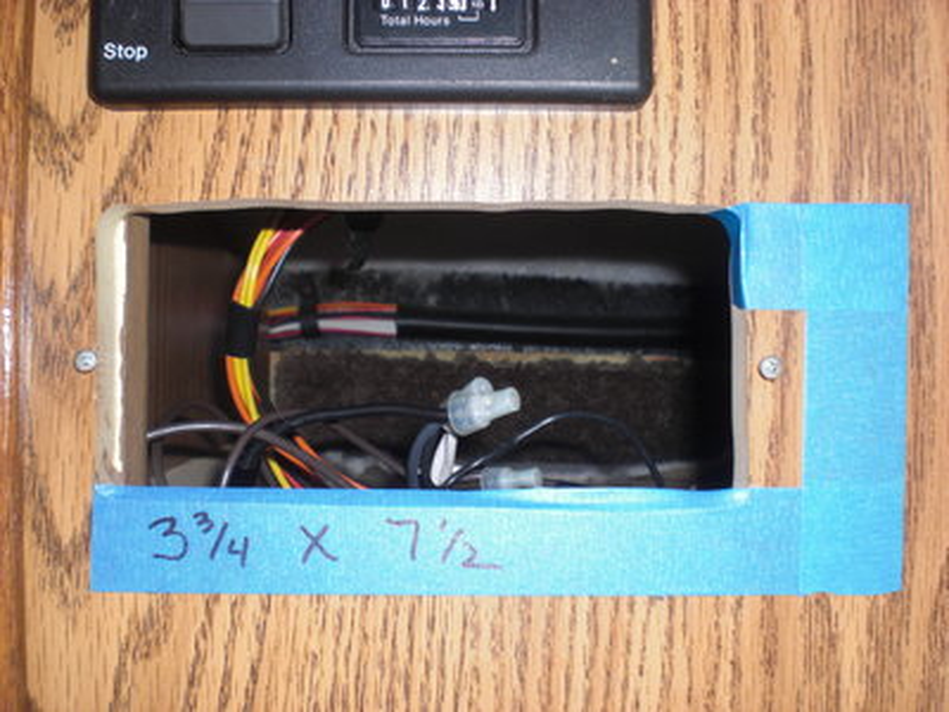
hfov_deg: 49.0
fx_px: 1042
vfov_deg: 37.7
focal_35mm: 38
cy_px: 356
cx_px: 474
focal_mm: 6.3
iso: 64
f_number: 3.1
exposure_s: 1/60
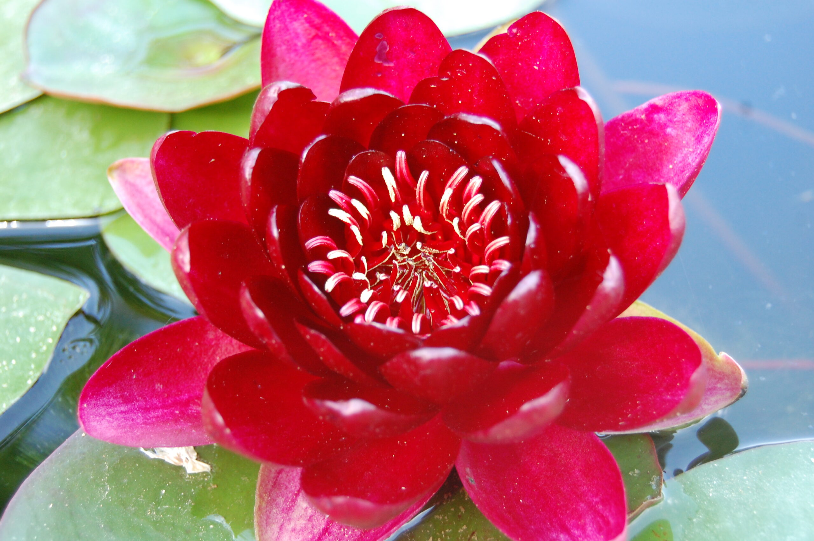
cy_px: 270
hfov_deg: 33.4
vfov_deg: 22.6
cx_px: 407
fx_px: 1355
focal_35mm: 60
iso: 800
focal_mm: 40
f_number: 5
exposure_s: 1/100
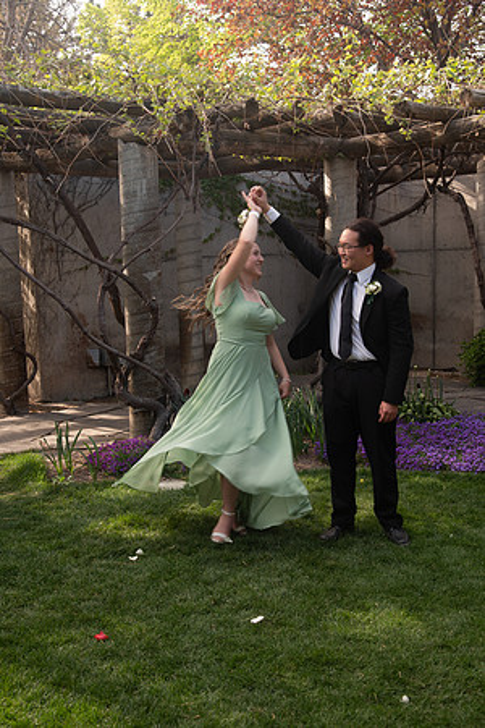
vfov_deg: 44.5
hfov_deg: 30.5
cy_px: 364
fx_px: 889
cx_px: 242
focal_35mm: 44
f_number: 5.6
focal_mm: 44
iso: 250
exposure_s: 1/125
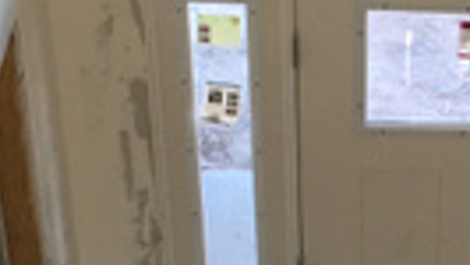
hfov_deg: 13.7
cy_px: 357
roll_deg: -4.9
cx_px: 565
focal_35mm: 152
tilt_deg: -40.3
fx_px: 1895
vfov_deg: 7.9
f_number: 2.2
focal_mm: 4.15
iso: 32
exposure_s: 1/60
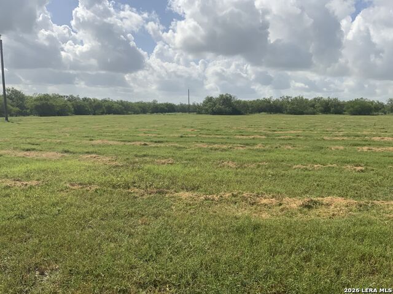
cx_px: 196
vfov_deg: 48.2
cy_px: 147
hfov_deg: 61.7
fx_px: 329
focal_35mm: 29
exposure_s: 1/3788
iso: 16
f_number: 1.8
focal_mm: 3
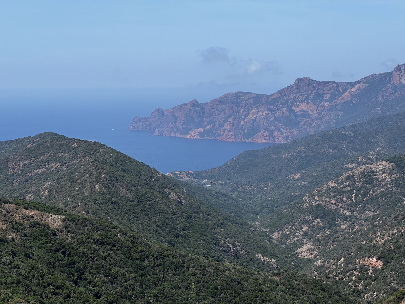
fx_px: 901
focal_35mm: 77
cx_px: 202
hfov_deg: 25.3
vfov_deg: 19.1
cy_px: 152
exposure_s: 1/713
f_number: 2.8
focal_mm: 9
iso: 32
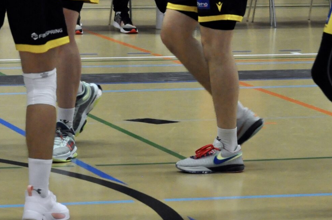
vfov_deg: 5.0
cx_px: 56
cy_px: -56
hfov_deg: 7.5
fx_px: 2523
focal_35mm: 274
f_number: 4
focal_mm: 70
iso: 1600
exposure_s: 1/250
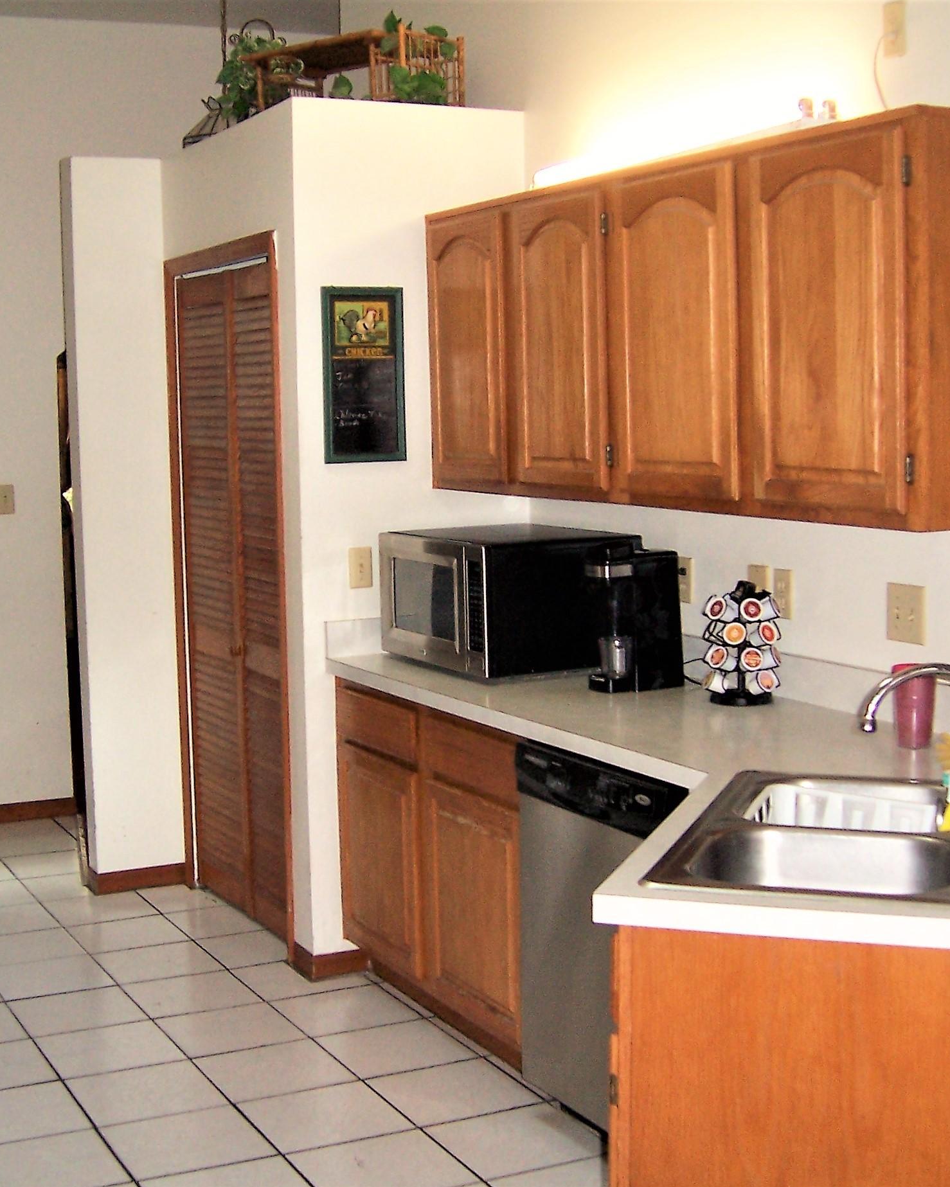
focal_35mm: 47
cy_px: 594
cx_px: 455
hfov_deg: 32.1
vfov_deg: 39.5
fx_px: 1652
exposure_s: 1/60
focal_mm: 6
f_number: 3
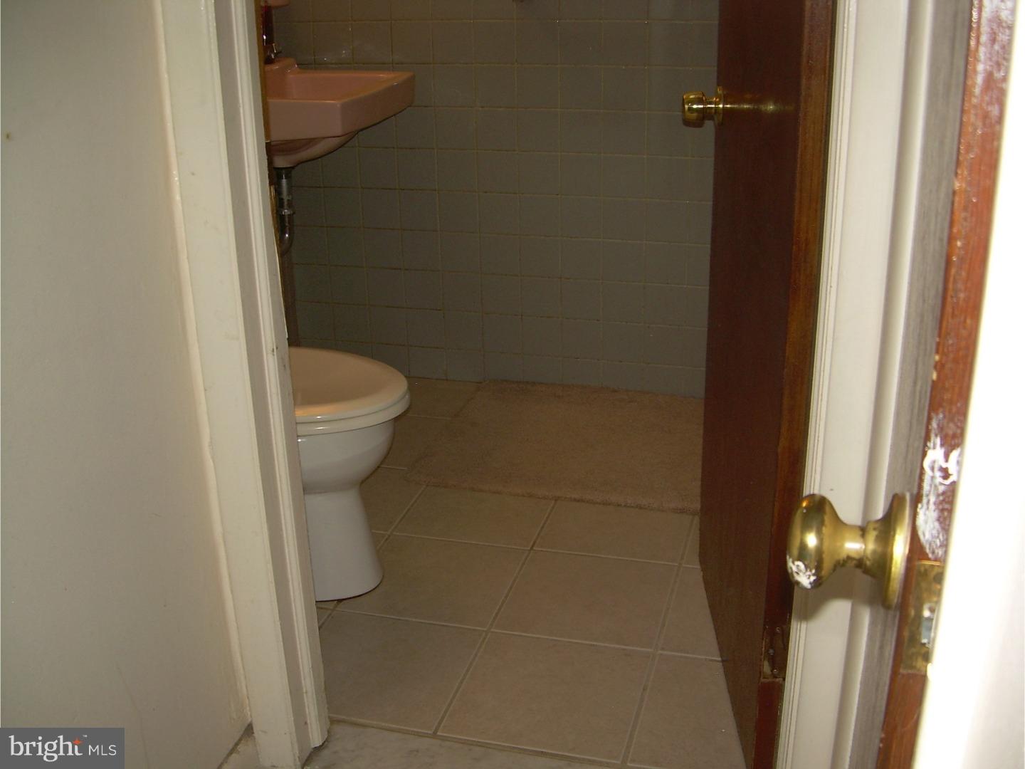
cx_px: 512
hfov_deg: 49.0
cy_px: 384
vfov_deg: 37.7
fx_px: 1125
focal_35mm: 38
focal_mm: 6.3
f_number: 2.8
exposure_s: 1/60
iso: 50
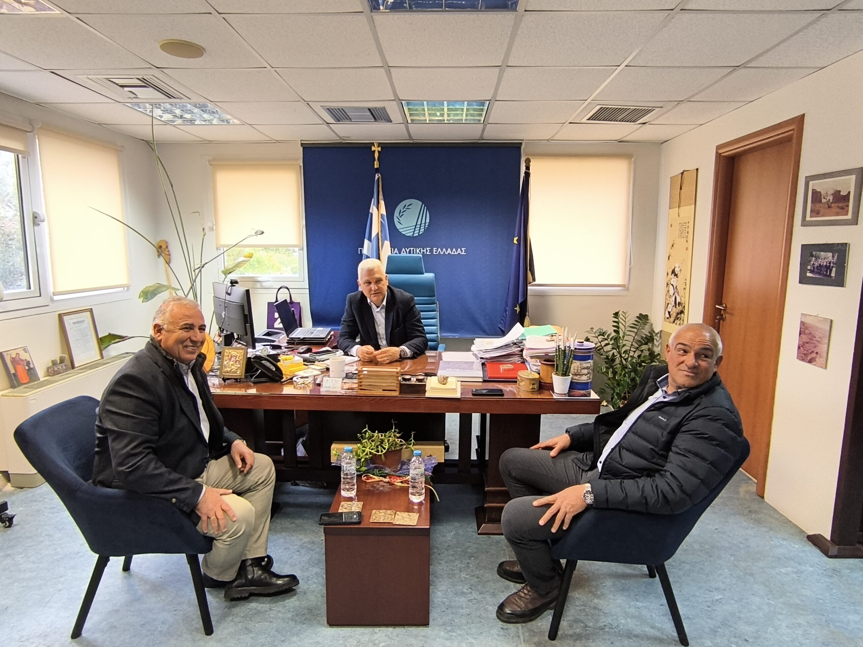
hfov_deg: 87.8
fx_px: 449
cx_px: 432
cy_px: 324
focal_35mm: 18
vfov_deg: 71.6
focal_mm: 1.65
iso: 200
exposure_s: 1/50
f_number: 2.2
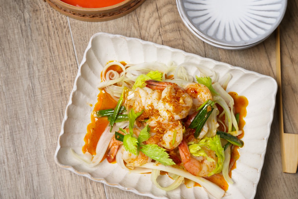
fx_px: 472
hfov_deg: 35.1
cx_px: 149
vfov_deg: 23.8
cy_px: 100
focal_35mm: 57
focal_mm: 57
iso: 1000
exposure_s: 1/500
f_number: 11
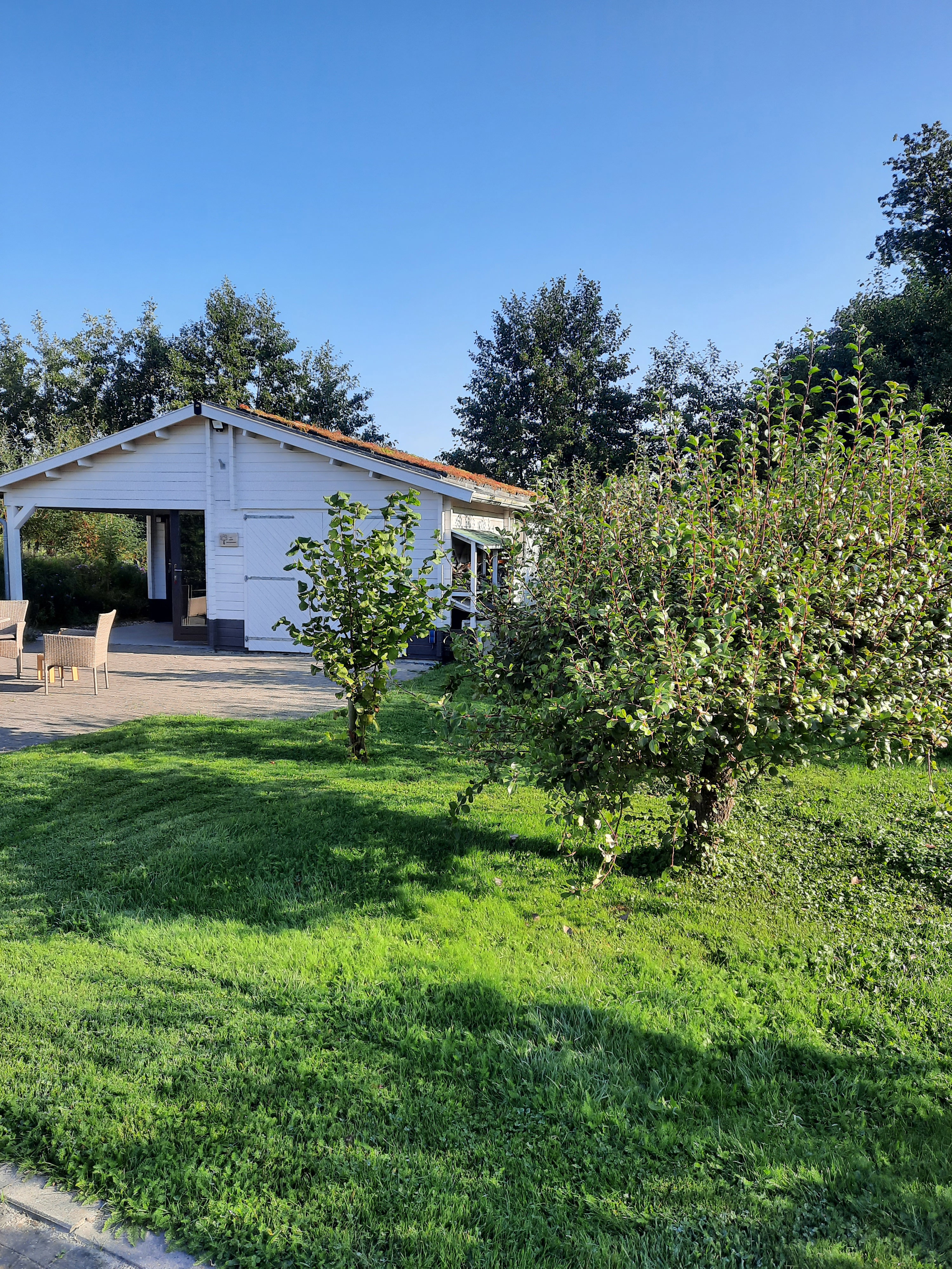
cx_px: 476
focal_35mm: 25
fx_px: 917
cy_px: 634
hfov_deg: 54.9
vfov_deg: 69.4
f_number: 2
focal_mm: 4.6
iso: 32
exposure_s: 1/501
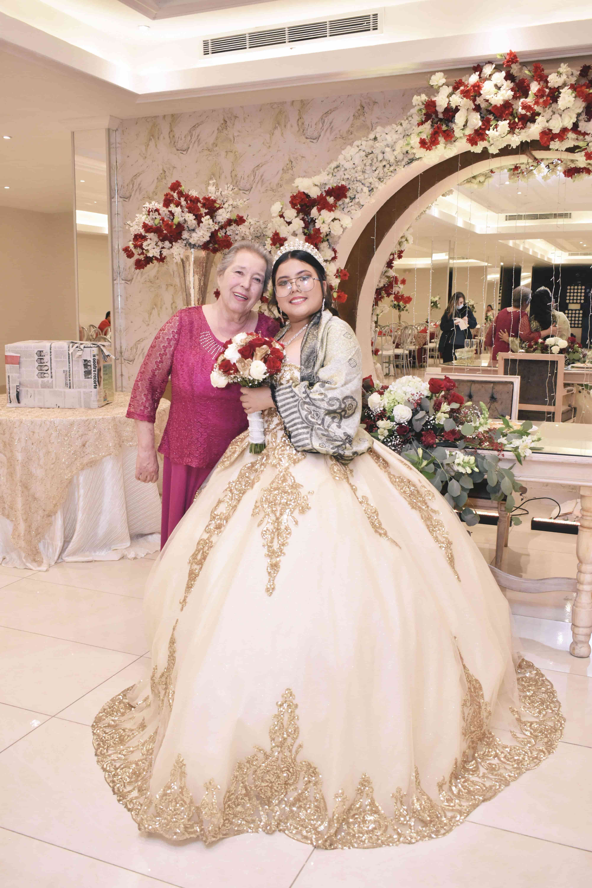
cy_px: 444
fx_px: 814
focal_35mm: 33
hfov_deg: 40.0
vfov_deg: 57.2
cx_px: 296
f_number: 5
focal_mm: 22
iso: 1600
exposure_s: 1/100
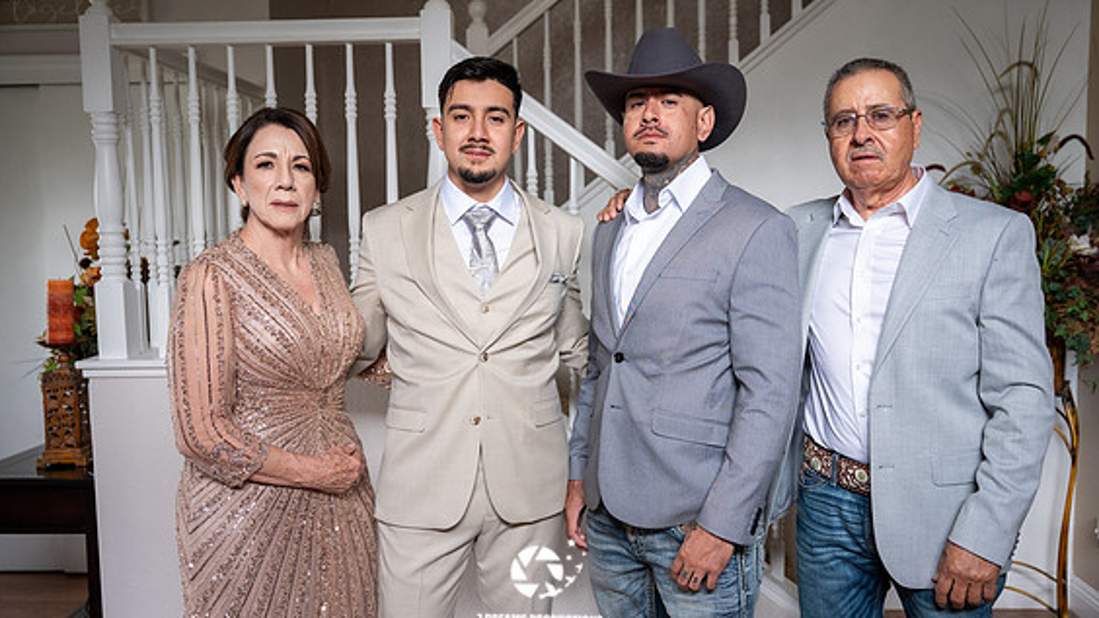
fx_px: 1020
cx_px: 540
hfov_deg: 56.6
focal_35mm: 35
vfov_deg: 33.7
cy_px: 310
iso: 1000
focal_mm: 32.5
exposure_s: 1/100
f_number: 3.2
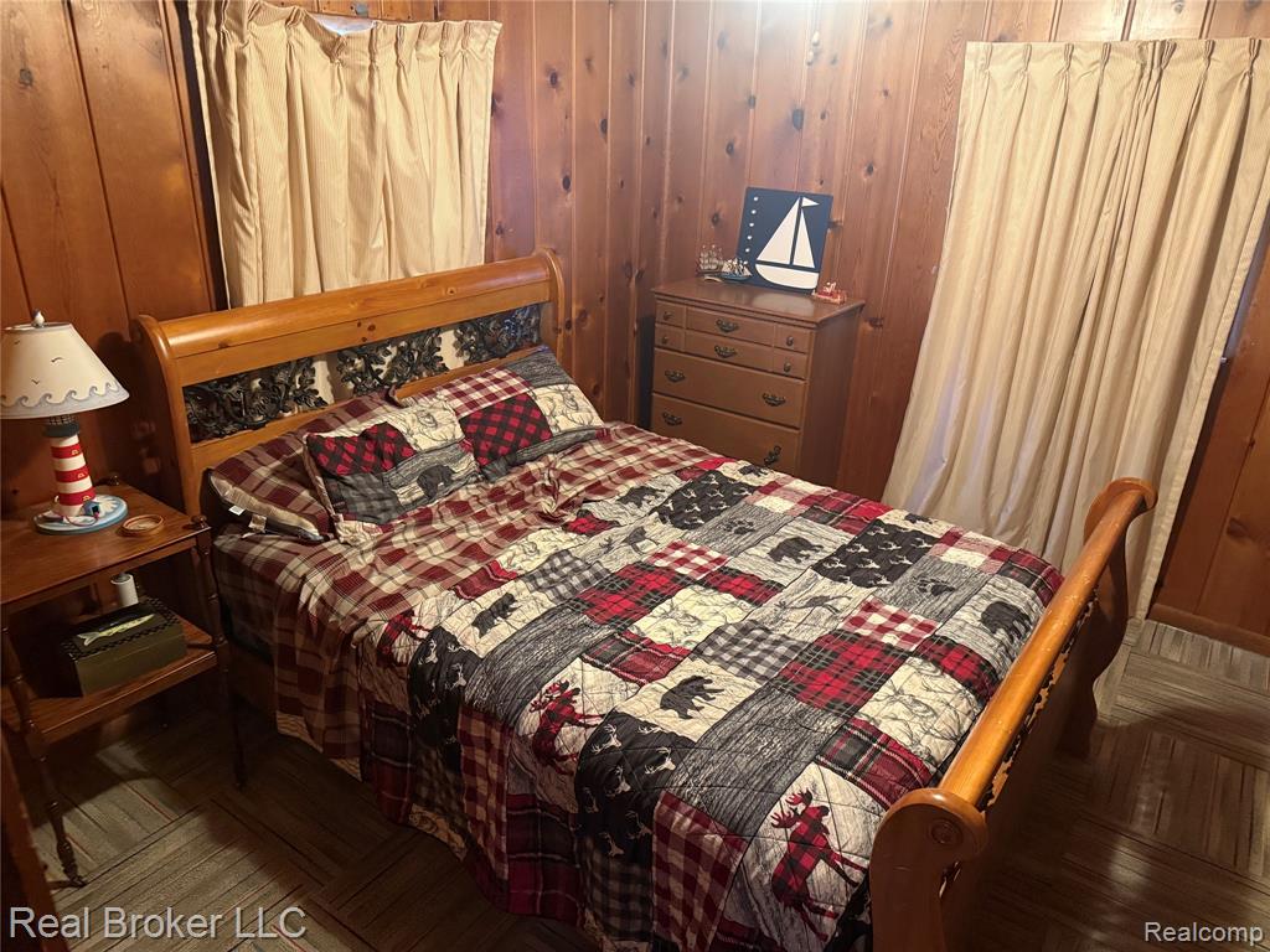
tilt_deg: -22.4
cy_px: 476
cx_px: 635
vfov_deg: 56.8
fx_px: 881
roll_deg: -2.0
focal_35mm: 24
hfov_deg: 71.6
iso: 1000
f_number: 1.78
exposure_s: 1/40
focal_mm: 6.76
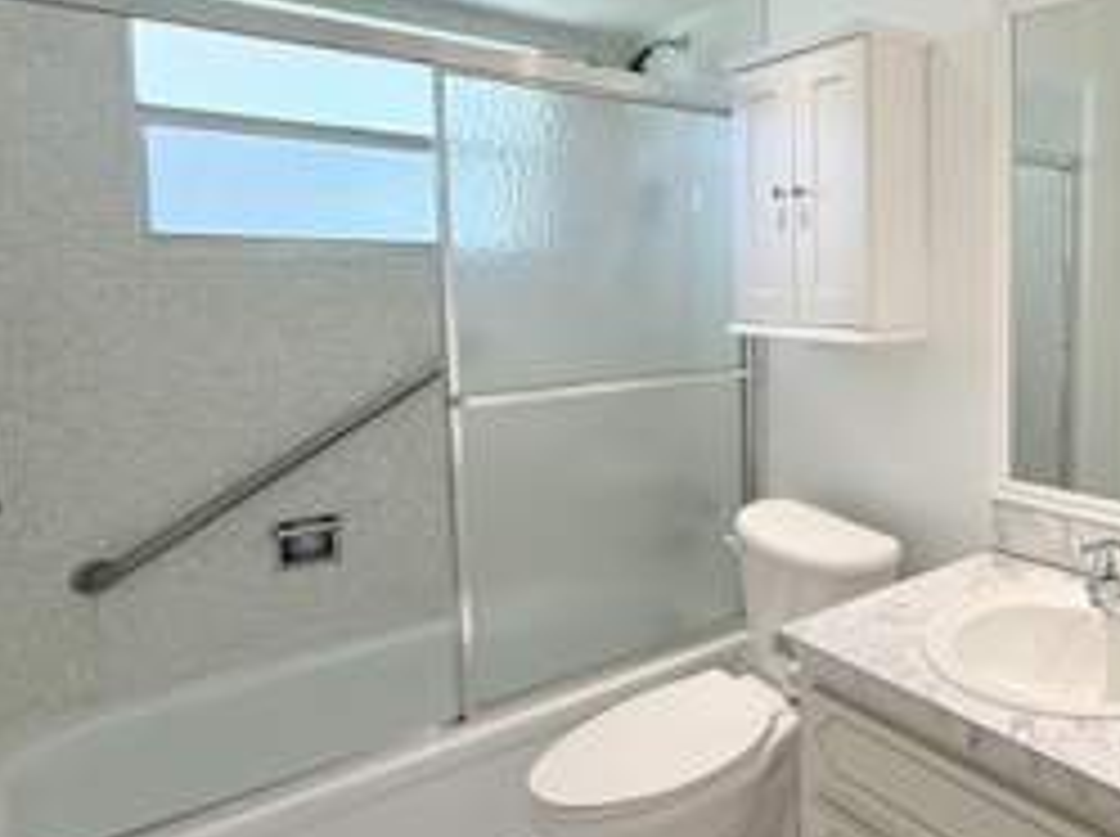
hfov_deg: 58.0
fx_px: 872
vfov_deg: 50.9
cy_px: 335
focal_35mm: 27
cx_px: 963
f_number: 2.2
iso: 125
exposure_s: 1/120
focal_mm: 2.22
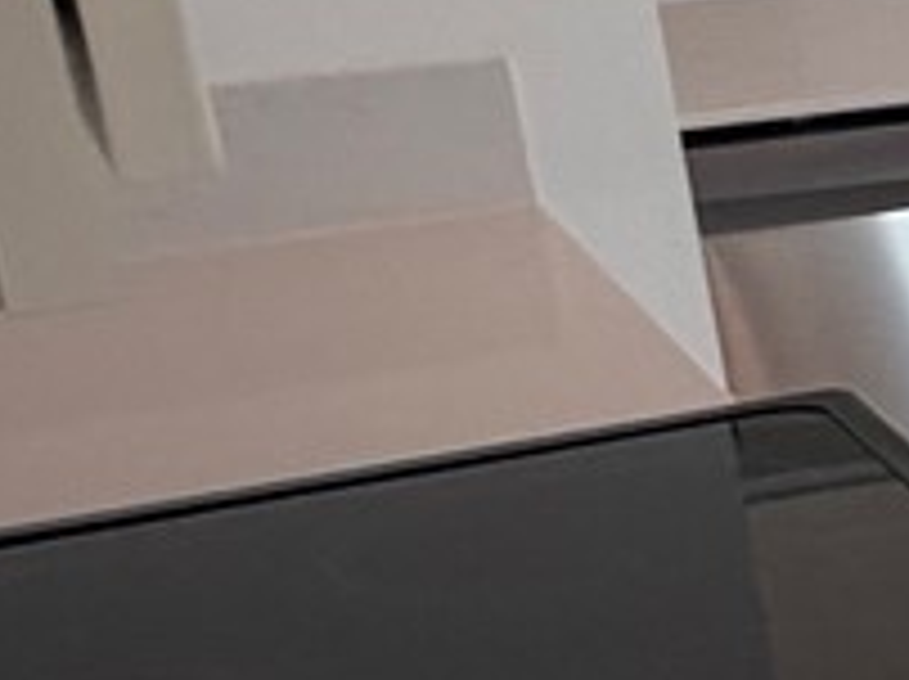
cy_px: 189
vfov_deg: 13.3
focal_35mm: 111
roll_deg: -1.8
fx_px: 2911
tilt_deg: -14.5
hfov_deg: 9.7
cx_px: 3154
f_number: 2.2
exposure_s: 1/120
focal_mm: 2.22
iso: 125
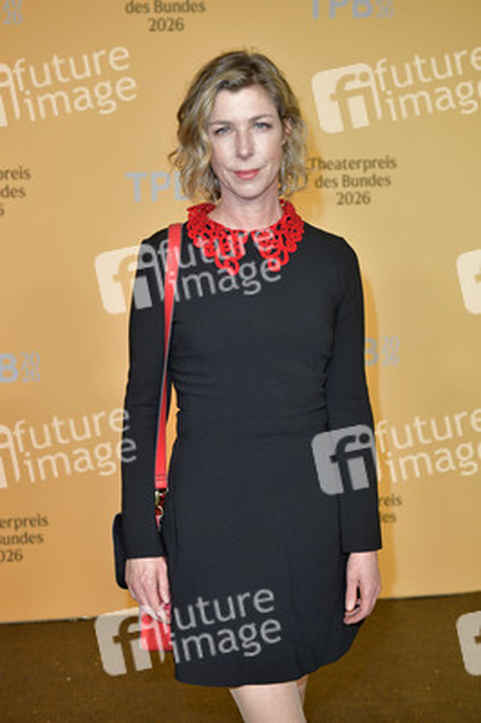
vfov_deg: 38.2
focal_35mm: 52
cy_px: 362
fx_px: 1044
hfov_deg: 25.9
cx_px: 240
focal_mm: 52
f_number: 5
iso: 1250
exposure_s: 1/200
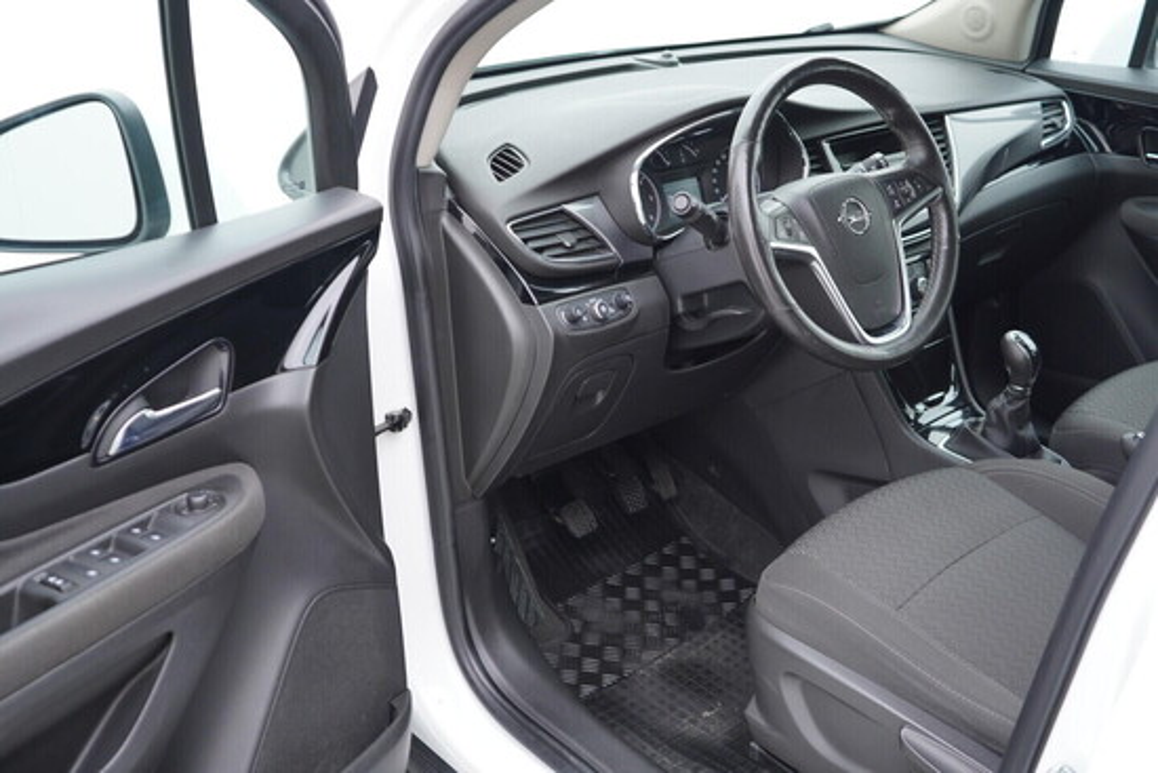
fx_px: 1158
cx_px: 579
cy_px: 386
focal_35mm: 36
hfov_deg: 53.1
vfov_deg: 36.9
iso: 200
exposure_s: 1/40
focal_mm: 24
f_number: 2.8
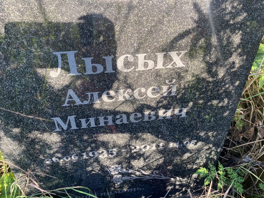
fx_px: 198
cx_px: 132
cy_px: 99
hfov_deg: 67.3
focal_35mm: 26
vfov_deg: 53.1
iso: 32
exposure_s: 1/122
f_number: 1.8
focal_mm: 4.25
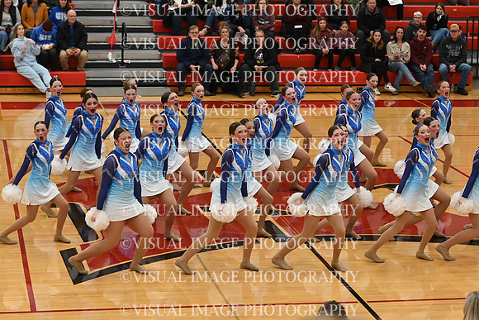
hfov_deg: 19.5
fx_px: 1397
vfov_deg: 13.0
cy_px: 160
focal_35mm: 105
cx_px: 240
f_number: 4
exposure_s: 1/400
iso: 6400
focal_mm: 70
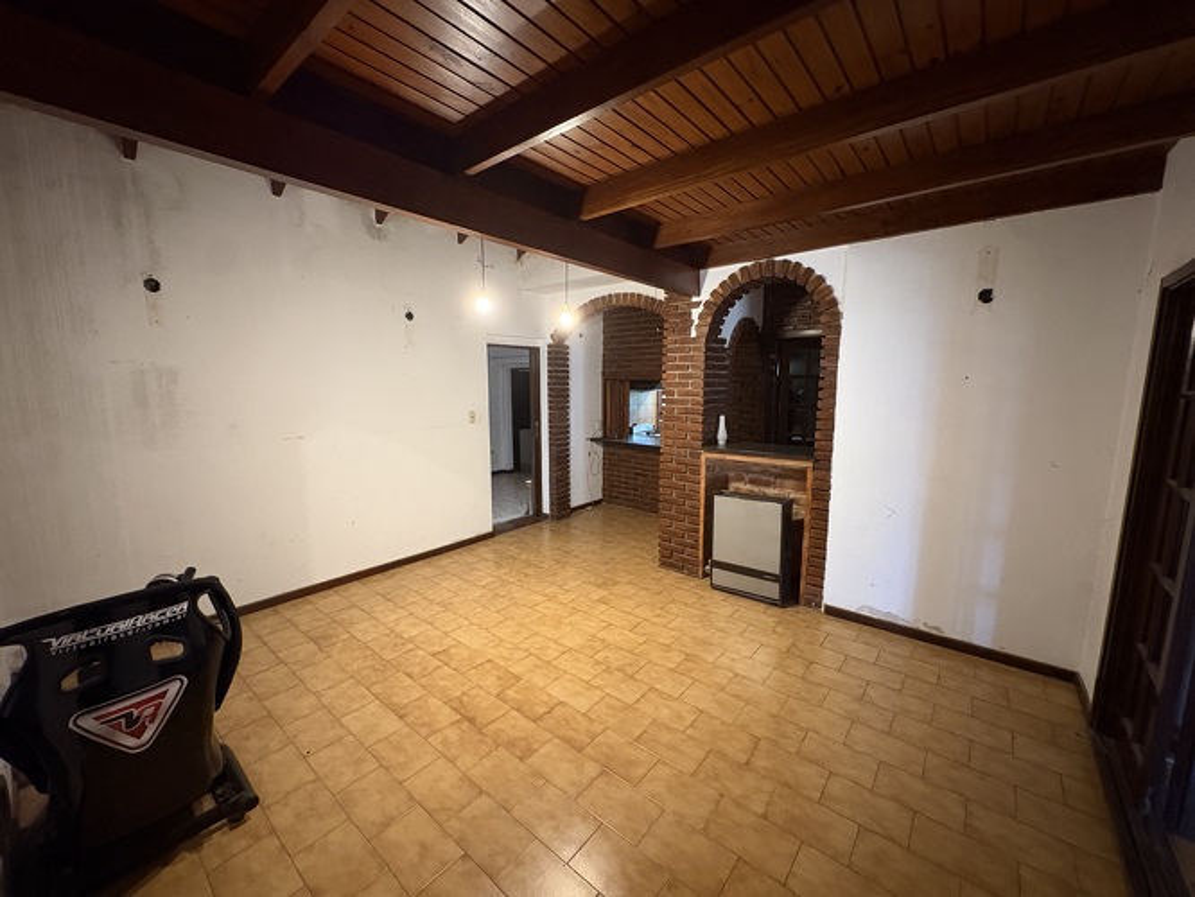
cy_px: 448
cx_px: 598
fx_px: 483
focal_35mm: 14
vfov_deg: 85.7
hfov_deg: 102.0
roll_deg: +0.6
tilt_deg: -7.9
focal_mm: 2.22
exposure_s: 1/33
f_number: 2.2
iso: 800
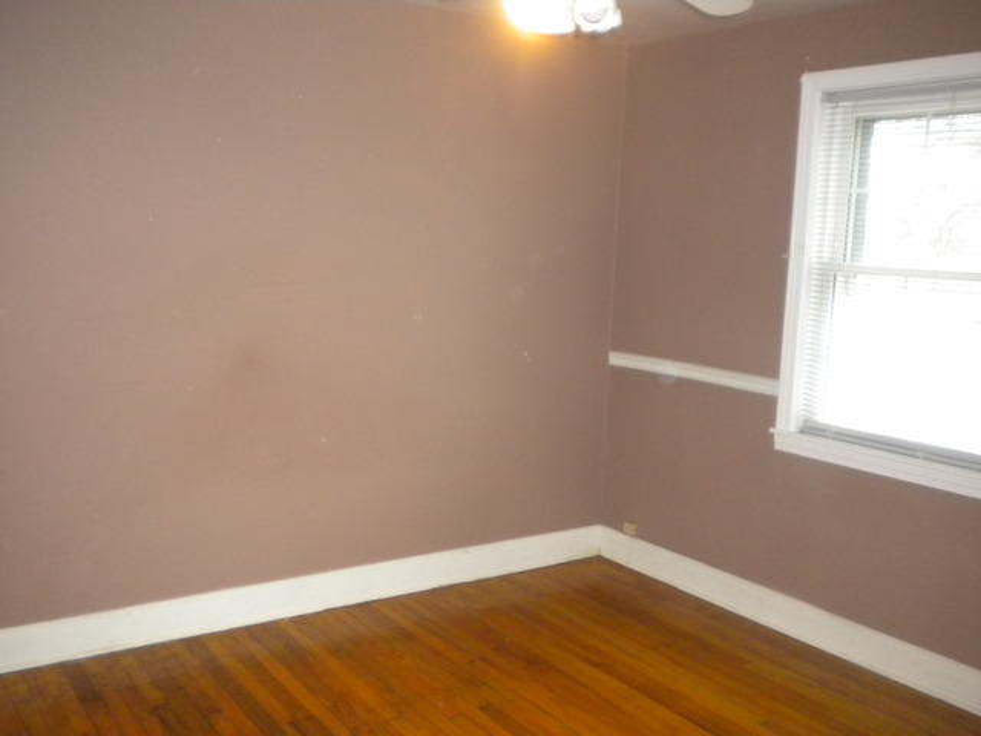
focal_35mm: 35
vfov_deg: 40.7
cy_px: 368
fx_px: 992
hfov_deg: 52.6
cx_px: 490
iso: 400
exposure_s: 1/30
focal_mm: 6.3
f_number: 3.1
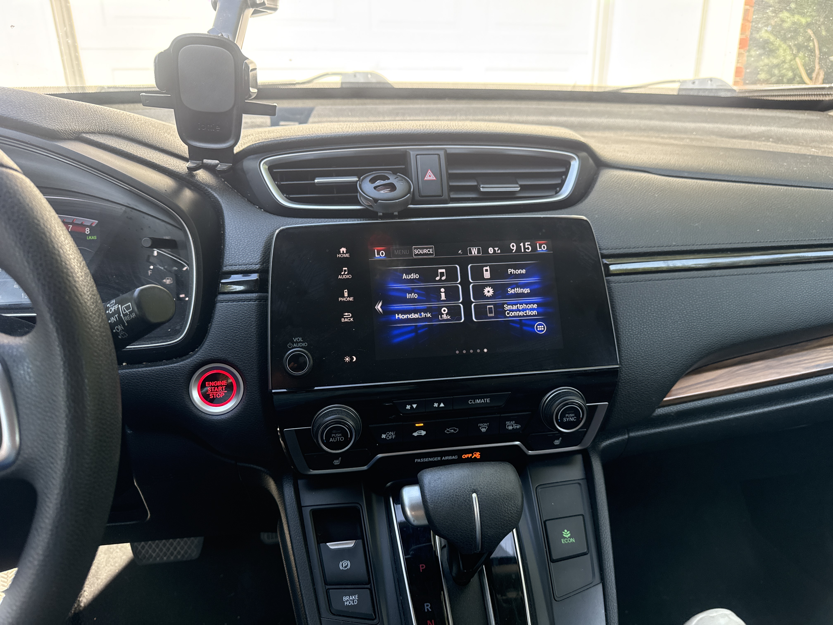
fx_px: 578
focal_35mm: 24
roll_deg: +1.4
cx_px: 416
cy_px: 312
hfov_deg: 71.6
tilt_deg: -18.7
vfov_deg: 56.8
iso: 160
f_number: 1.78
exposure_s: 1/226
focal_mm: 6.76
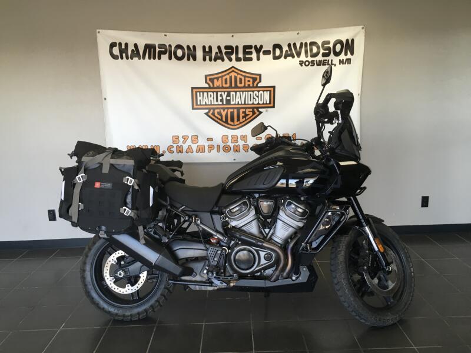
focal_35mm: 29
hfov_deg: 61.7
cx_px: 236
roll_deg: +1.4
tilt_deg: -9.2
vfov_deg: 48.2
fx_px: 395
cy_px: 176
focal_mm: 4.15
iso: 32
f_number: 2.2
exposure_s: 1/40
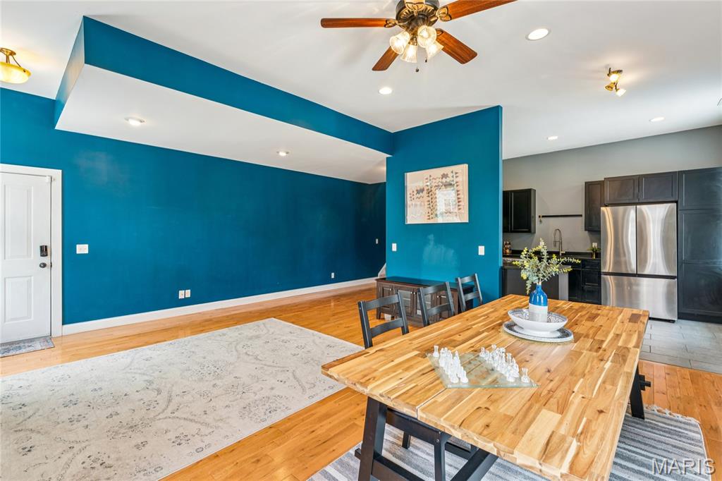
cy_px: 240
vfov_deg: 73.0
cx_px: 361
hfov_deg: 96.0
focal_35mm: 16
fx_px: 325
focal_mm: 16.2
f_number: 13
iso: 200
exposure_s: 1/1.67
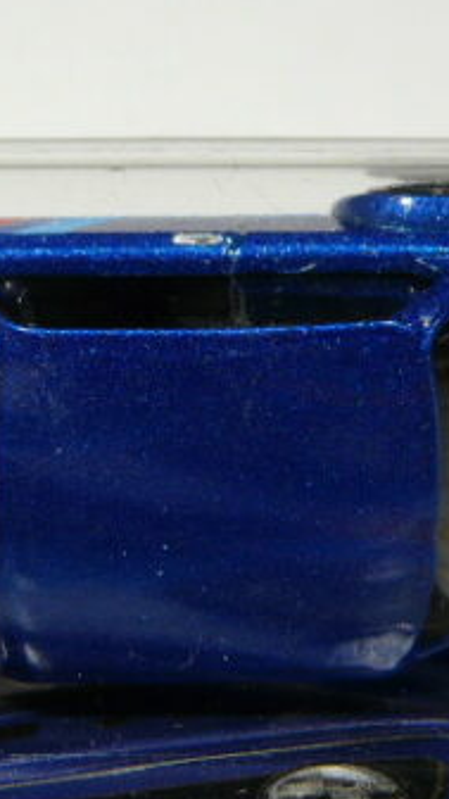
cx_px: 154
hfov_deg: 16.7
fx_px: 1524
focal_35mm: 72
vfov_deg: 29.2
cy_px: 295
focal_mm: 4.6
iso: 100
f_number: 2.8
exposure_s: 1/60
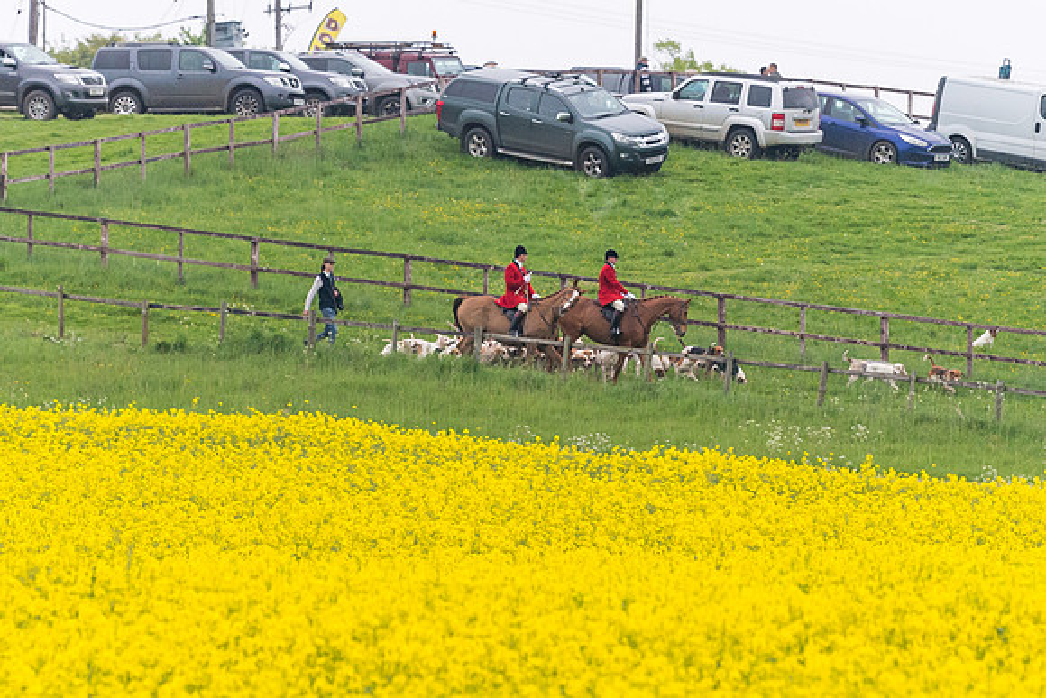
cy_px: 335
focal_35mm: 428
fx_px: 12437
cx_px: 516
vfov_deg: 3.2
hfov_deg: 4.8
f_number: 4
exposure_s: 1/6400
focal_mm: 200
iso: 800
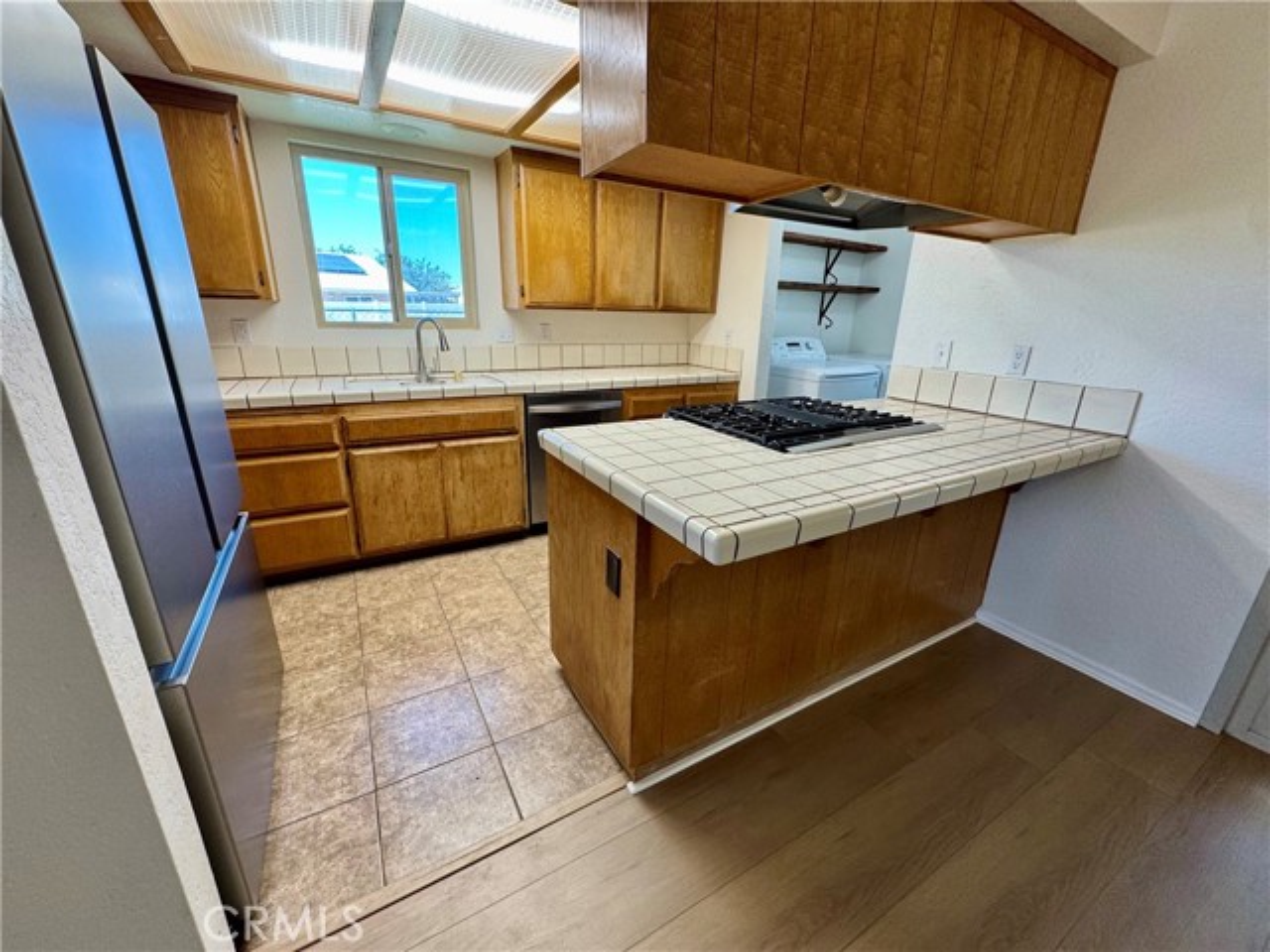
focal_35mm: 14
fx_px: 514
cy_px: 476
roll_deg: -1.6
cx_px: 635
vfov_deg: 85.7
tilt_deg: -18.9
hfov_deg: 102.1
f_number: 2.2
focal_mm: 2.22
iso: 100
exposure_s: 1/120
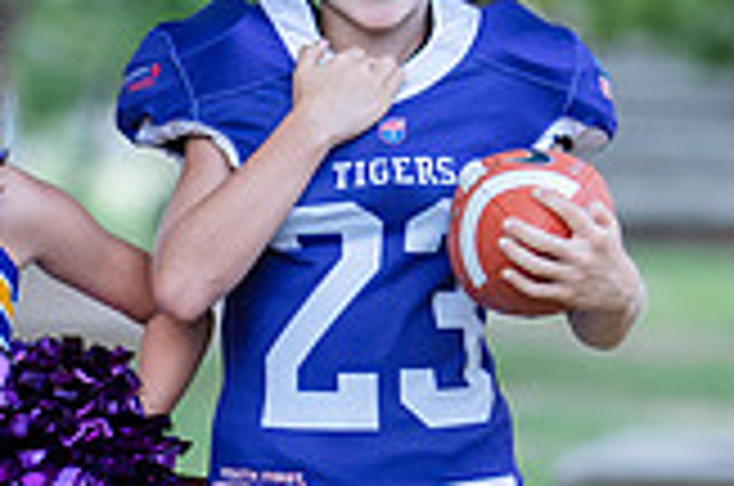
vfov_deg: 6.5
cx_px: 213
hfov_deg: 9.8
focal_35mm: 211
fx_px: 4294
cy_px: 433
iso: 250
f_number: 1.2
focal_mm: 50
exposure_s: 1/400
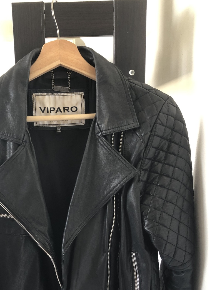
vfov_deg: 42.8
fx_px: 360
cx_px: 60
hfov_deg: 33.1
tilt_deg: -9.8
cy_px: 209
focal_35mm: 43
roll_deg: +1.6
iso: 32
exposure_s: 1/30
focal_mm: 4
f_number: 1.8
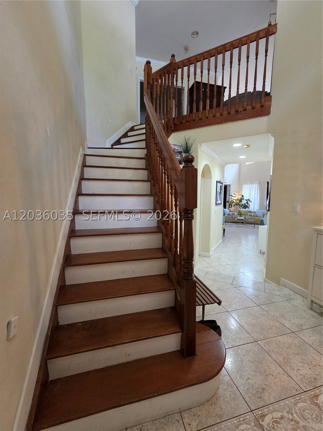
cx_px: 162
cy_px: 216
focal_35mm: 13
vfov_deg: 106.2
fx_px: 162
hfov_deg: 89.9
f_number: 2.2
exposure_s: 1/60
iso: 800
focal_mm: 2.2
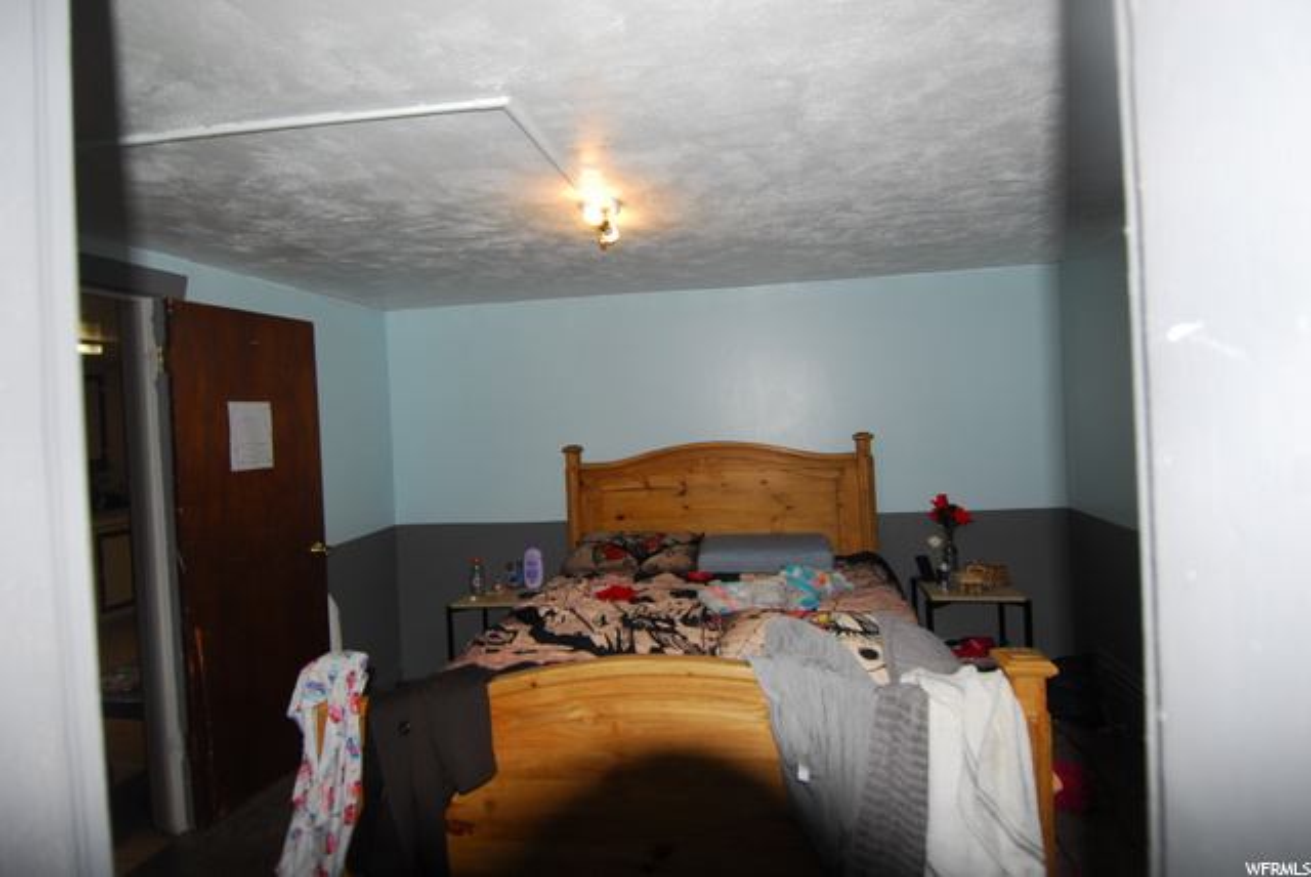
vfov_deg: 67.5
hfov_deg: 89.9
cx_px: 656
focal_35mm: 18
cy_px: 438
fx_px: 656
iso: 200
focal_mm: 12
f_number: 4
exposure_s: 1/60
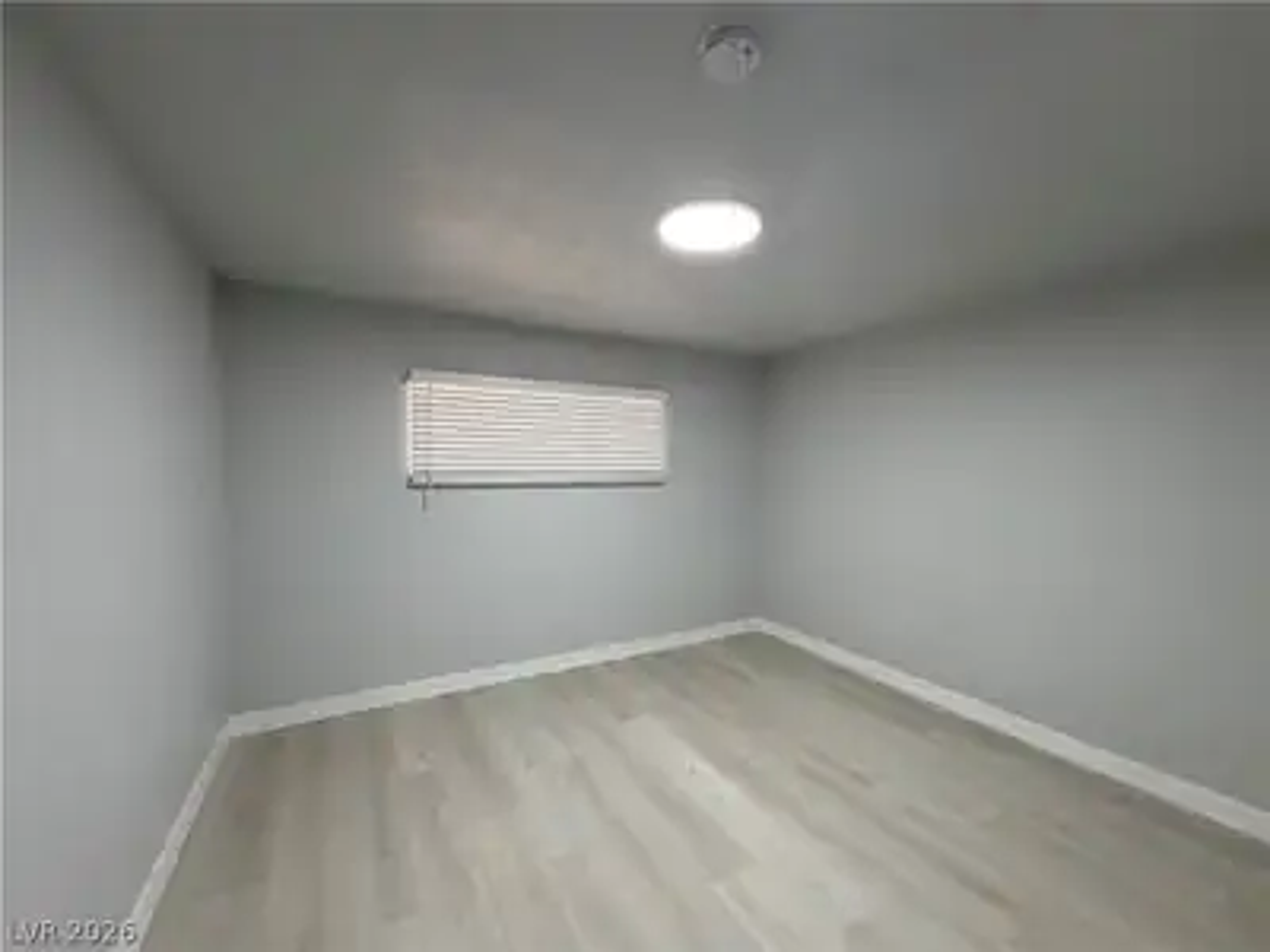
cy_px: 476
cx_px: 635
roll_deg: -0.2
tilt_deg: -1.6
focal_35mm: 14
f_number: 2.2
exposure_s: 1/60
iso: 160
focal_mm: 2.22
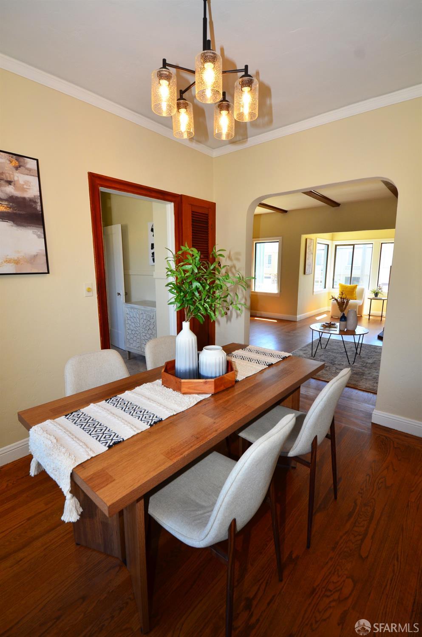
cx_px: 211
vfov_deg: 95.1
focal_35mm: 16
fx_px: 291
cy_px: 318
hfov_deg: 71.8
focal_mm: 11
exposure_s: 1/125
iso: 400
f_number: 5.6
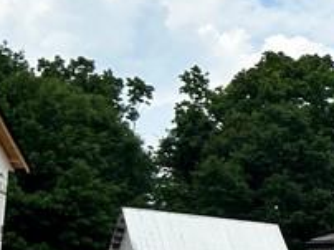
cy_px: 242
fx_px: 1272
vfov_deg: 11.1
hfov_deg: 12.4
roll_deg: +1.7
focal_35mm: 132
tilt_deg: +11.3
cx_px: 754
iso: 50
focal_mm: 5.7
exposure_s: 1/5076
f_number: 1.5
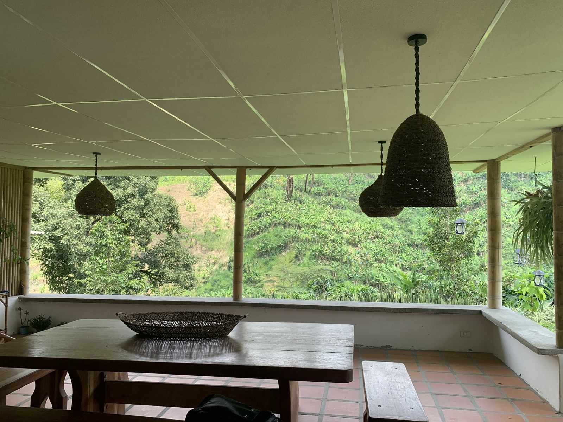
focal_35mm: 26
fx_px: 423
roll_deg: +0.1
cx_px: 282
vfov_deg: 53.1
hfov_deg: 67.3
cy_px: 211
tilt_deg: +2.2
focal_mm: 4.25
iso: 25
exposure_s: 1/232
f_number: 1.8
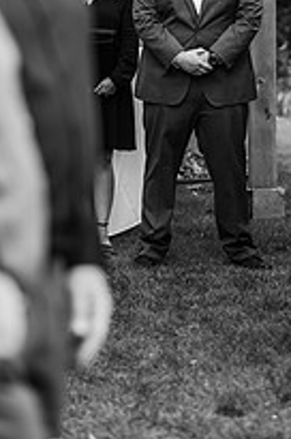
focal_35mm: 246
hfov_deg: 5.6
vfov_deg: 8.4
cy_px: 43
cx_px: 226
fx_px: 2993
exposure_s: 1/1000
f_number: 2.8
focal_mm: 112
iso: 400
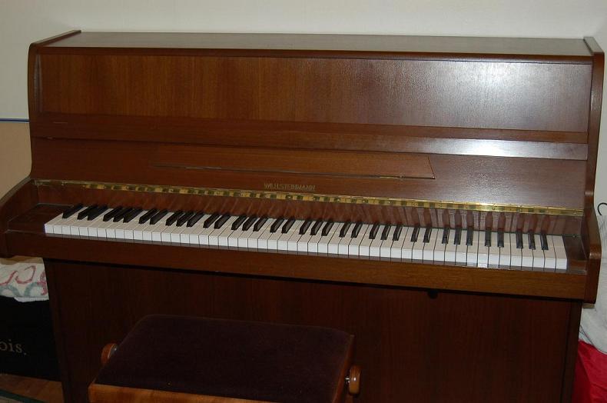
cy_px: 202
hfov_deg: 41.2
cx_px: 304
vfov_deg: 28.0
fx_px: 808
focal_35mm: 48
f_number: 4.5
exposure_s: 1/60
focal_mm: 32
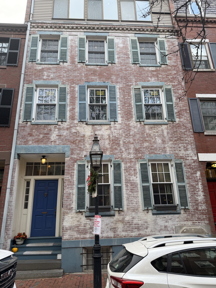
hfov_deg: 56.8
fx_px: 200
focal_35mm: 24
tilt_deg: +18.4
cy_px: 144
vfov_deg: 71.6
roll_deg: +2.1
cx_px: 108
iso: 64
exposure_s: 1/159
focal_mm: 6.76
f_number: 1.78
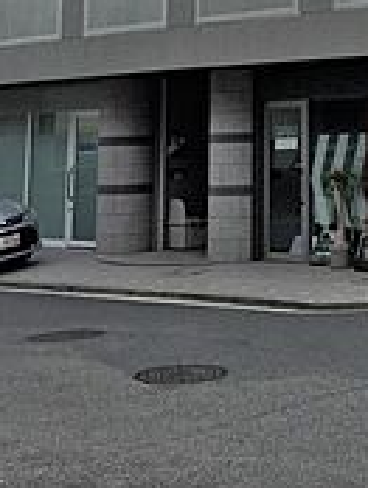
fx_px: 1131
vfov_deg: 22.4
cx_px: 365
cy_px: -101
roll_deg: +0.9
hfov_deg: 18.0
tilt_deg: +12.5
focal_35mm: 80
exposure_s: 1/2639
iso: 32
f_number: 2.2
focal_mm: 4.15
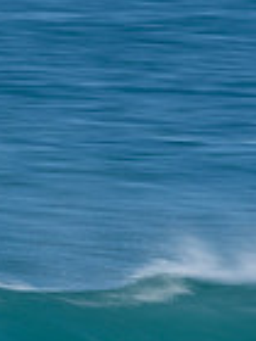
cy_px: 366
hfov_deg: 0.5
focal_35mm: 3282
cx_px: -107
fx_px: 32362
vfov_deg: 0.6
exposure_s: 1/30
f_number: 22
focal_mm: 500
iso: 100
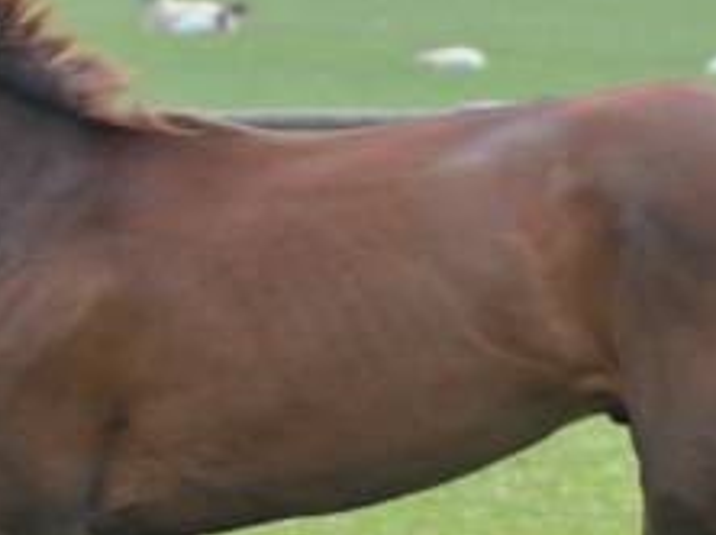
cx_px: 335
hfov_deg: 1.9
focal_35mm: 1039
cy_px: 414
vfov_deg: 1.4
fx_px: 21468
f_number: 5.6
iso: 320
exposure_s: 1/500
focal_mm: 200
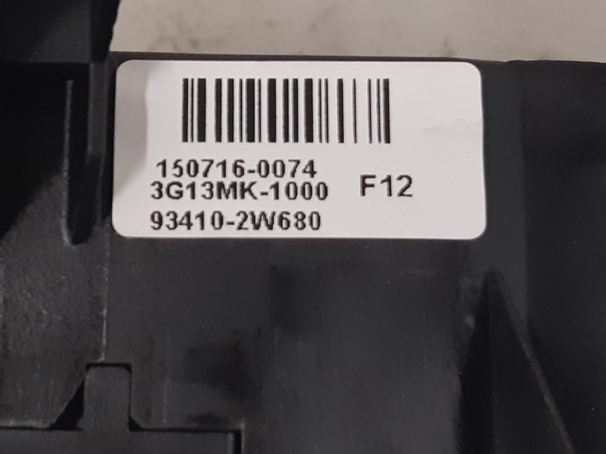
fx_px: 613
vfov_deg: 40.6
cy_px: 190
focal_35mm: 35
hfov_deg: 51.6
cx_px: 202
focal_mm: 3.93
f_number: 1.7
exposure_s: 1/50
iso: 160
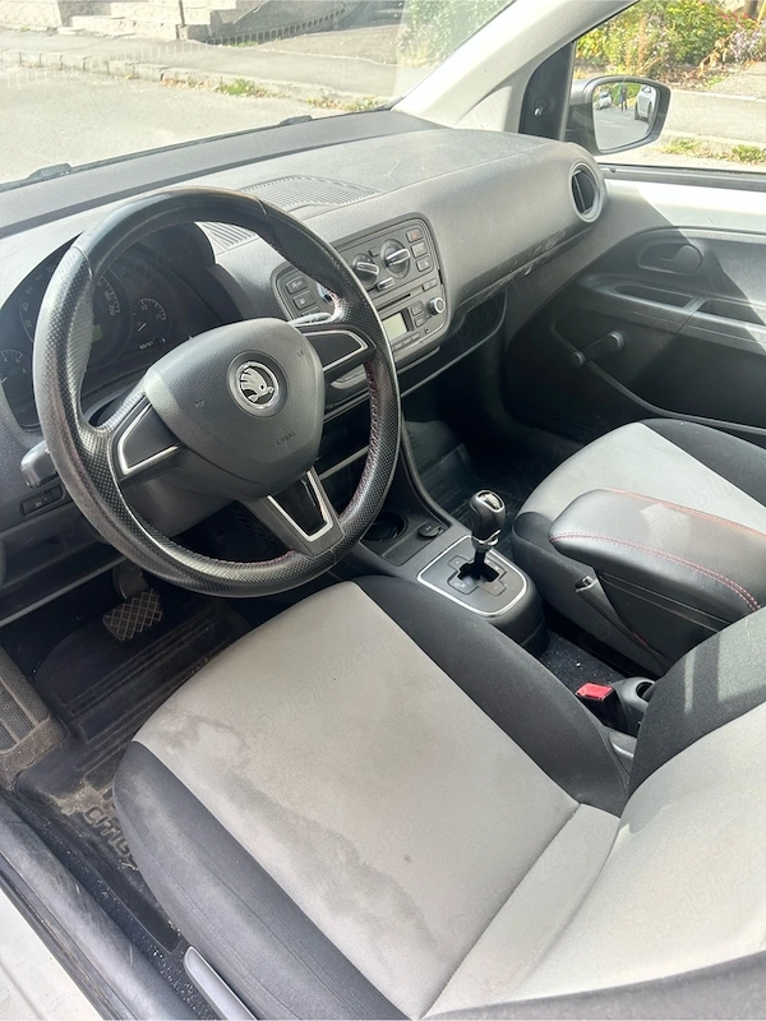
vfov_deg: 67.3
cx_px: 383
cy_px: 510
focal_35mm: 26
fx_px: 767
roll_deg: +0.4
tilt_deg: -36.7
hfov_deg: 53.1
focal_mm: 5.7
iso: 64
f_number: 1.5
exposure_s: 1/131
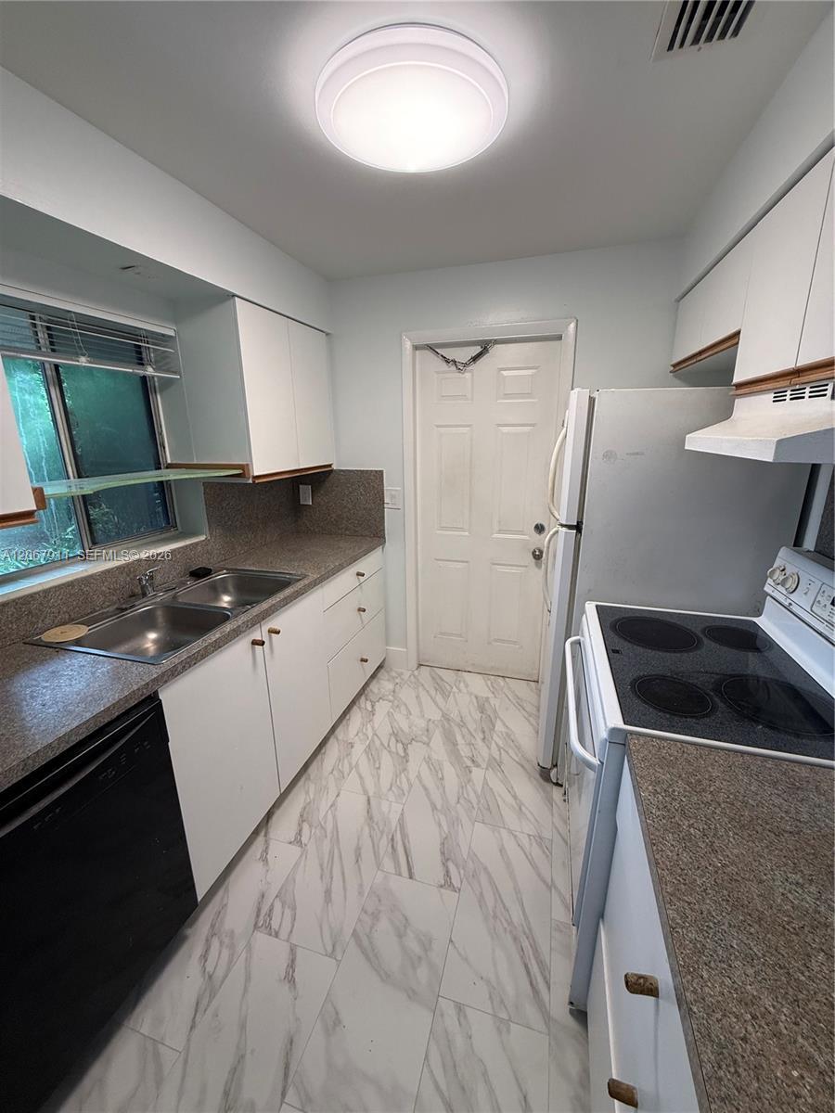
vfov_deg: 102.1
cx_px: 418
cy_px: 556
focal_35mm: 14
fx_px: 450
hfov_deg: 85.7
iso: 160
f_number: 2.2
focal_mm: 2.22
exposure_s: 1/120
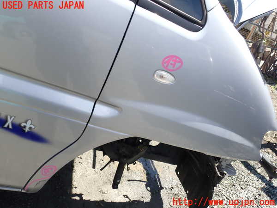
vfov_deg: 46.8
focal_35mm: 30
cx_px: 138
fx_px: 240
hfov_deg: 60.0
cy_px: 104
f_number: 3.2
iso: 100
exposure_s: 1/320
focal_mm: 5.4
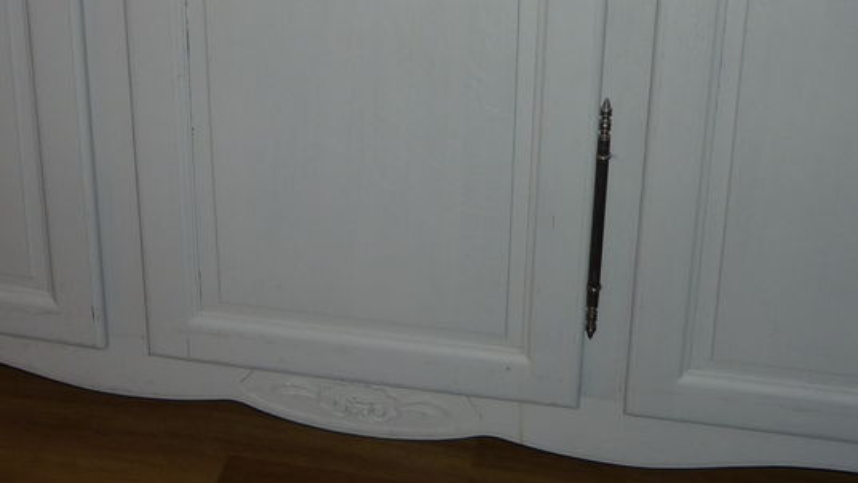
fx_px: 1524
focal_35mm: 67
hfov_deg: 31.4
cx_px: 390
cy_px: -16
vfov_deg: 17.5
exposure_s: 1/30
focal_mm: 5.5
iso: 100
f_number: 2.8
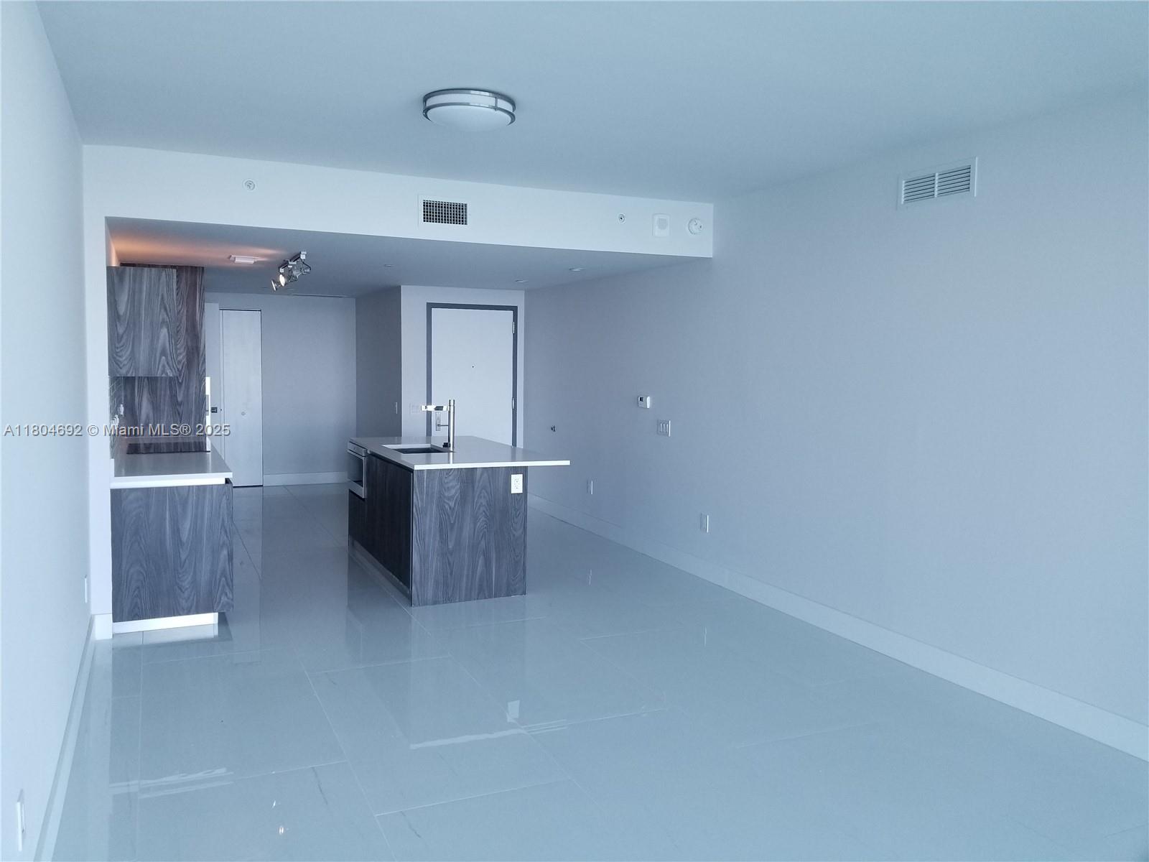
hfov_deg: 67.3
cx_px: 574
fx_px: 863
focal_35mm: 26
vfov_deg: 53.1
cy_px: 431
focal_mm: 4.25
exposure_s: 1/120
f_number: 1.7
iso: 100
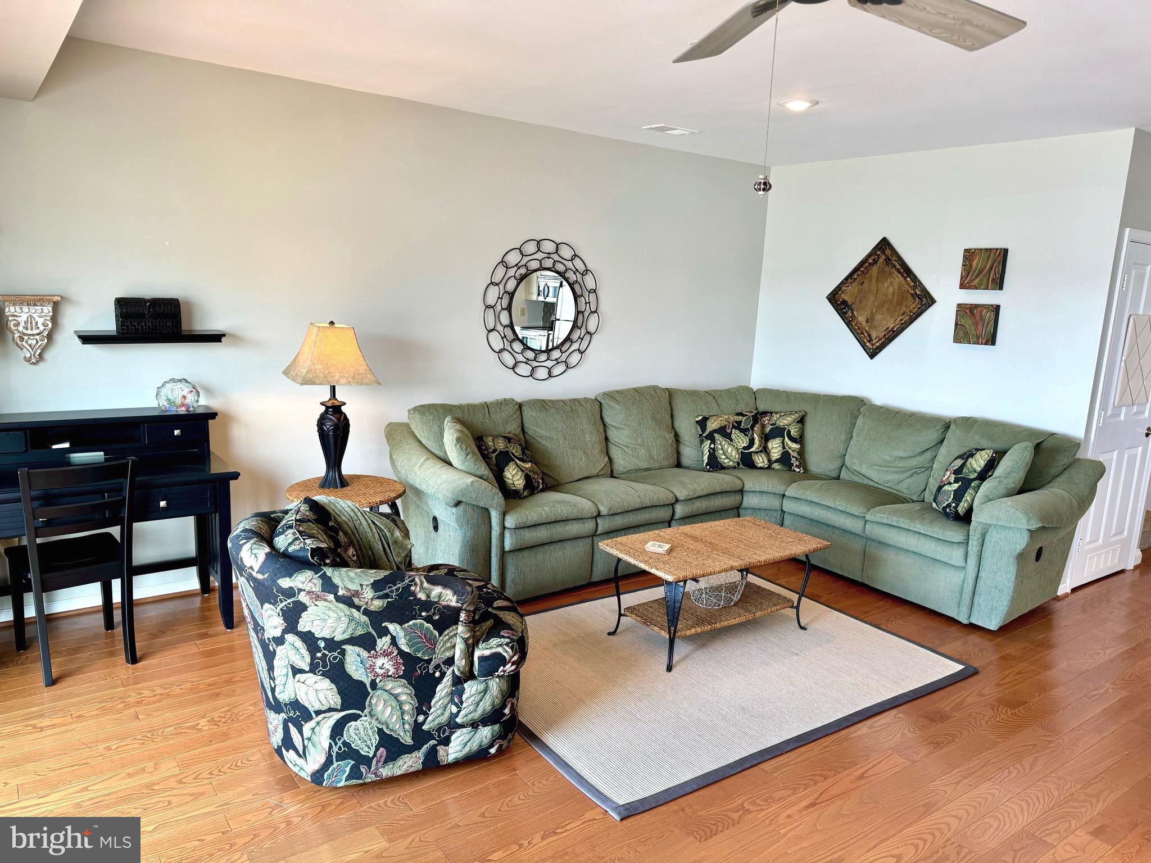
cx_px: 576
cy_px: 432
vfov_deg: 56.8
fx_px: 798
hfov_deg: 71.6
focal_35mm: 24
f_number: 1.78
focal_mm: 6.76
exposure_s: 1/120
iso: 125
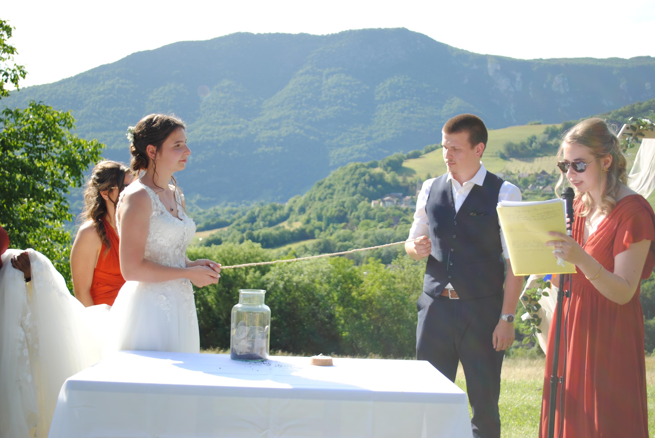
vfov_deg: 28.2
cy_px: 219
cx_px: 328
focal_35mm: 48
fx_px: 874
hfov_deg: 41.1
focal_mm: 32
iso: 100
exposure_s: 1/250
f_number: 8
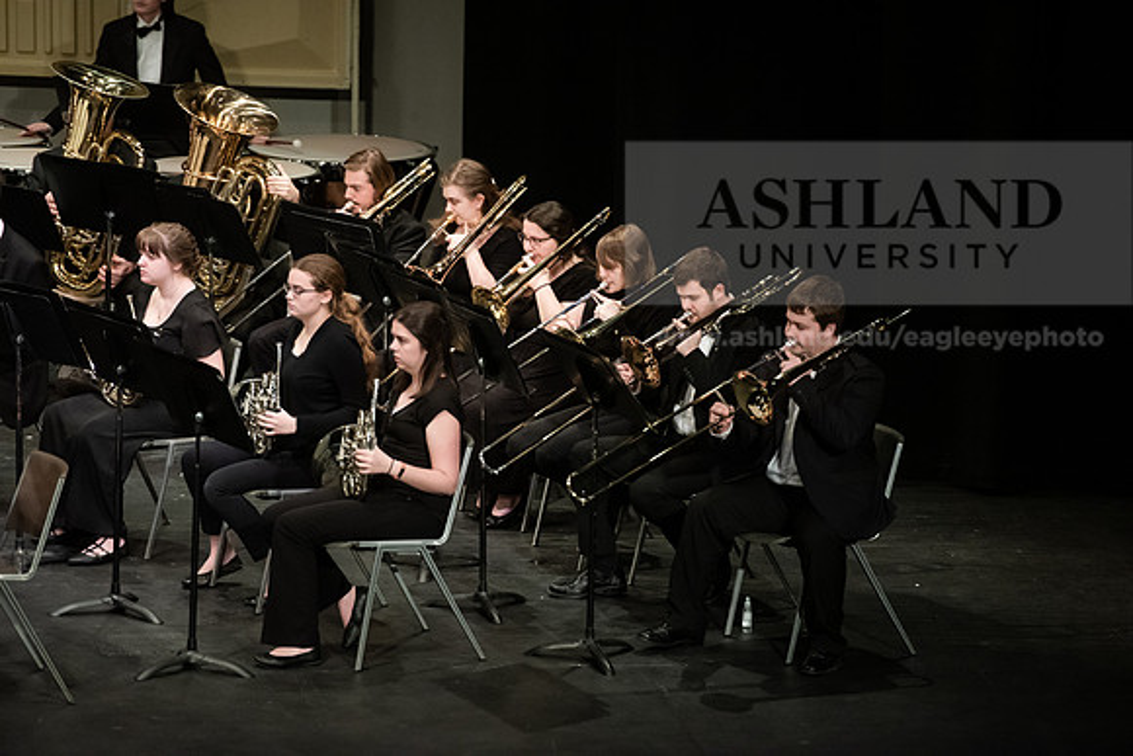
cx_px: 566
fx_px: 6296
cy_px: 378
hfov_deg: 10.3
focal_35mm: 200
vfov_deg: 6.9
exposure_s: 1/200
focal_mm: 200
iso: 4000
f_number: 3.5
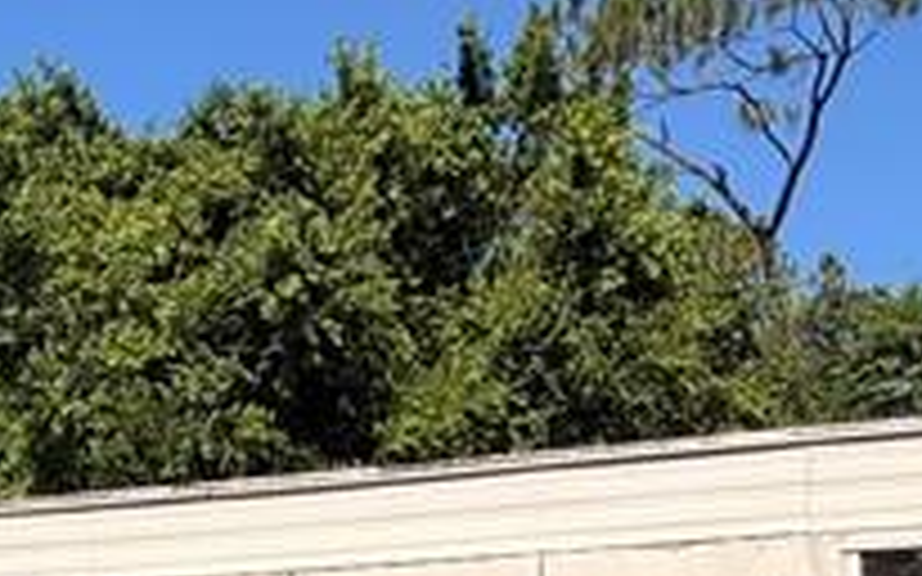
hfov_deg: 26.6
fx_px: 1859
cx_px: 31
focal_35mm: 74
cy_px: 860
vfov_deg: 16.1
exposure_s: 1/1189
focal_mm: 2.22
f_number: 2.2
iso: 20
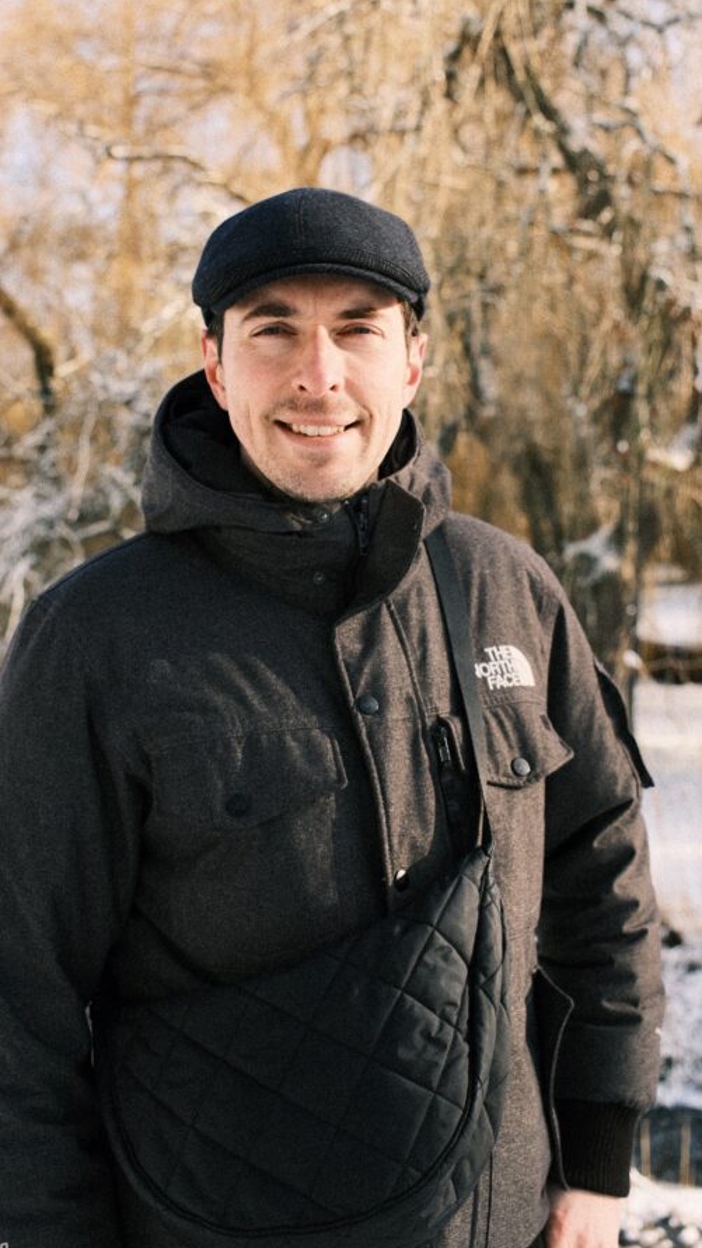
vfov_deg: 43.7
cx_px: 333
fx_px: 1554
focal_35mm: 47
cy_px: 603
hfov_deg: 25.4
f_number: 3.2
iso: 640
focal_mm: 25.9
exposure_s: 1/1600
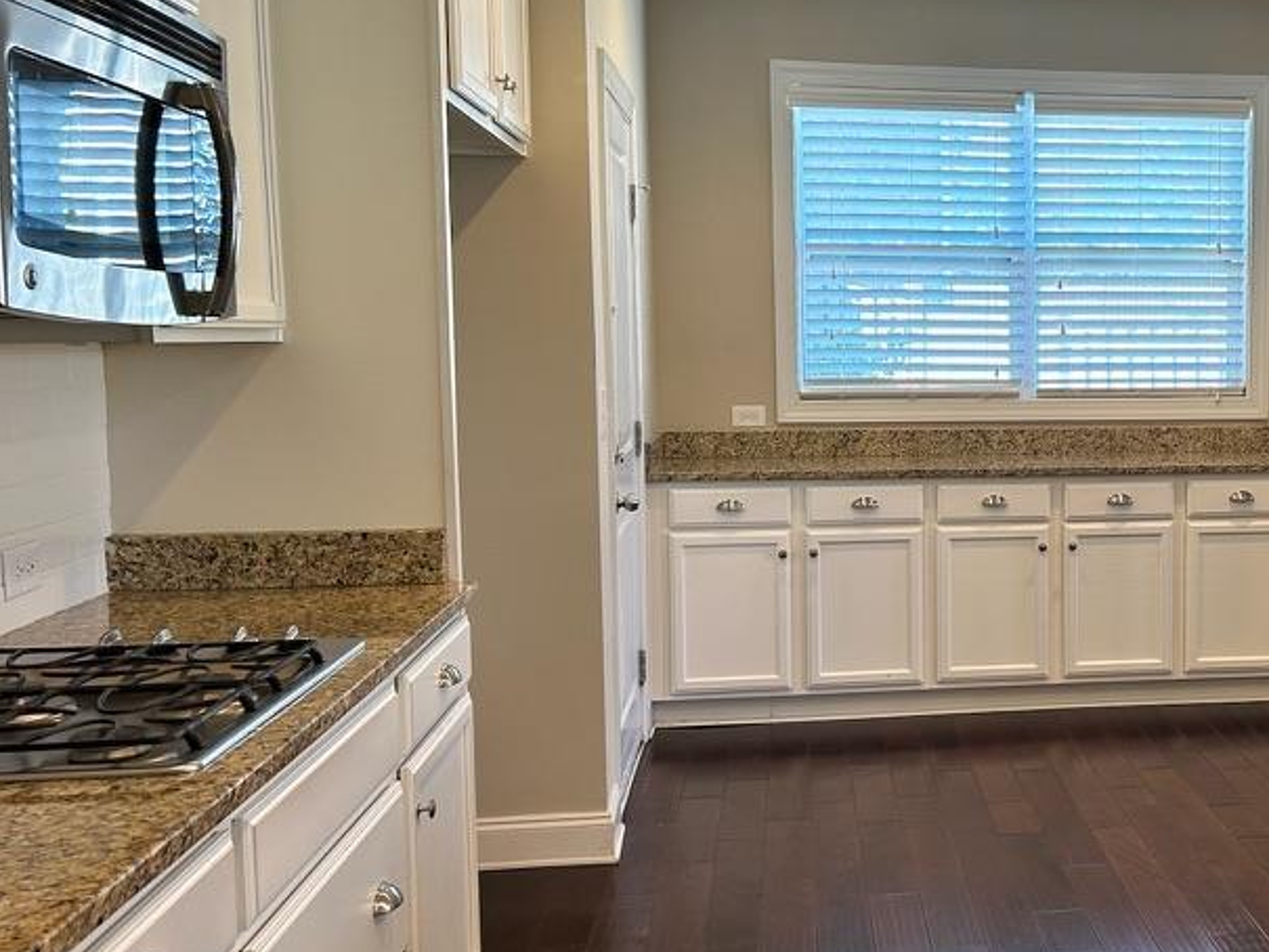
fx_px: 1613
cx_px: 1072
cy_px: 457
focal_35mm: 44
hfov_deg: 40.6
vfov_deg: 32.9
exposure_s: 1/60
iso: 64
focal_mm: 5.7
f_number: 1.5
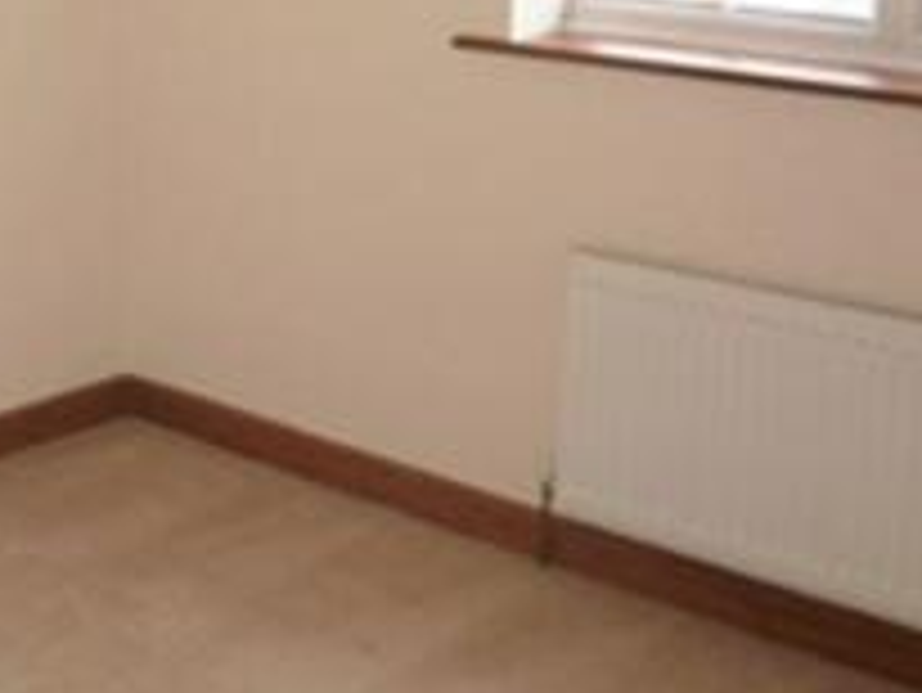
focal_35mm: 71
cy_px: 169
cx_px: -29
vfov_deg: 20.6
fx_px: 1892
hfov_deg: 25.8
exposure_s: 1/40
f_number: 3.3
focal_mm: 4.1
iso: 80
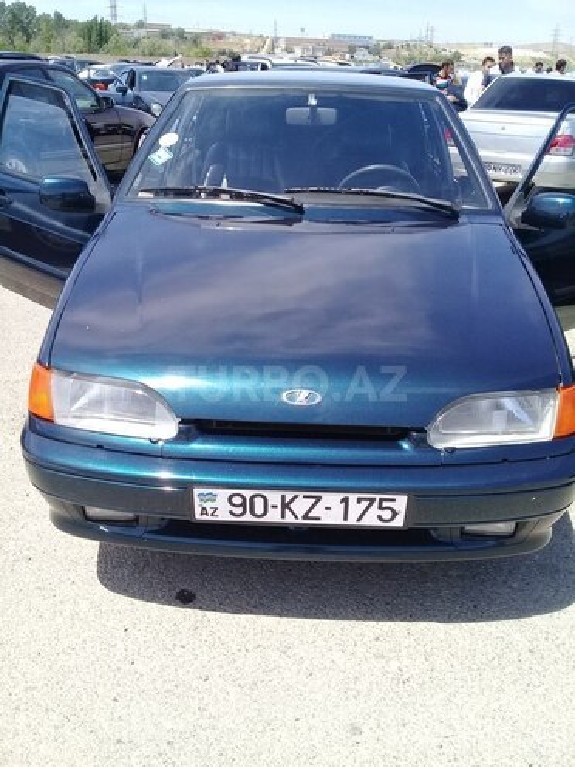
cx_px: 288
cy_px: 384
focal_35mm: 31
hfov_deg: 45.4
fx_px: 687
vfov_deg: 58.4
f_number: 2.2
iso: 50
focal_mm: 3.3
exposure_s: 1/799
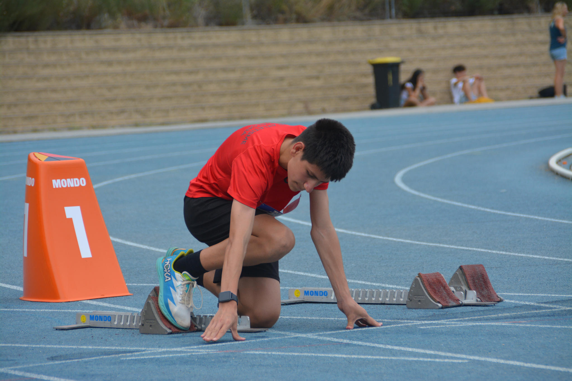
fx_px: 4766
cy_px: 190
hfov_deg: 6.9
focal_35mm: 300
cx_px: 286
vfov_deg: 4.6
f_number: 6.3
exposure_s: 1/1000
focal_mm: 200
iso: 560
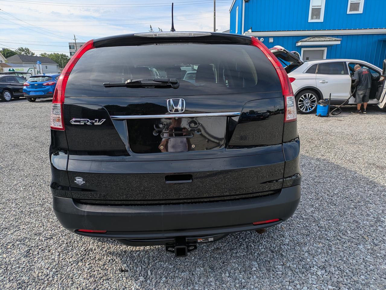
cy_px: 145
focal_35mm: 25
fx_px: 279
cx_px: 193
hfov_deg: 69.4
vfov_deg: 54.9
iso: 42
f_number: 1.89
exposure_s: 1/1292
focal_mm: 5.43
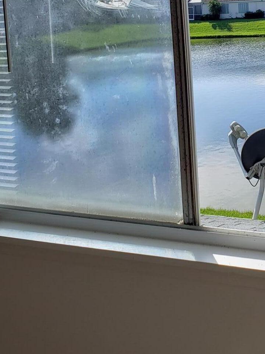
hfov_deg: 26.3
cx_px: 229
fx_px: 551
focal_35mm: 54
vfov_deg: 33.9
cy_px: 47
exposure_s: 1/450
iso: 50
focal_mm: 4.3
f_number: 2.4
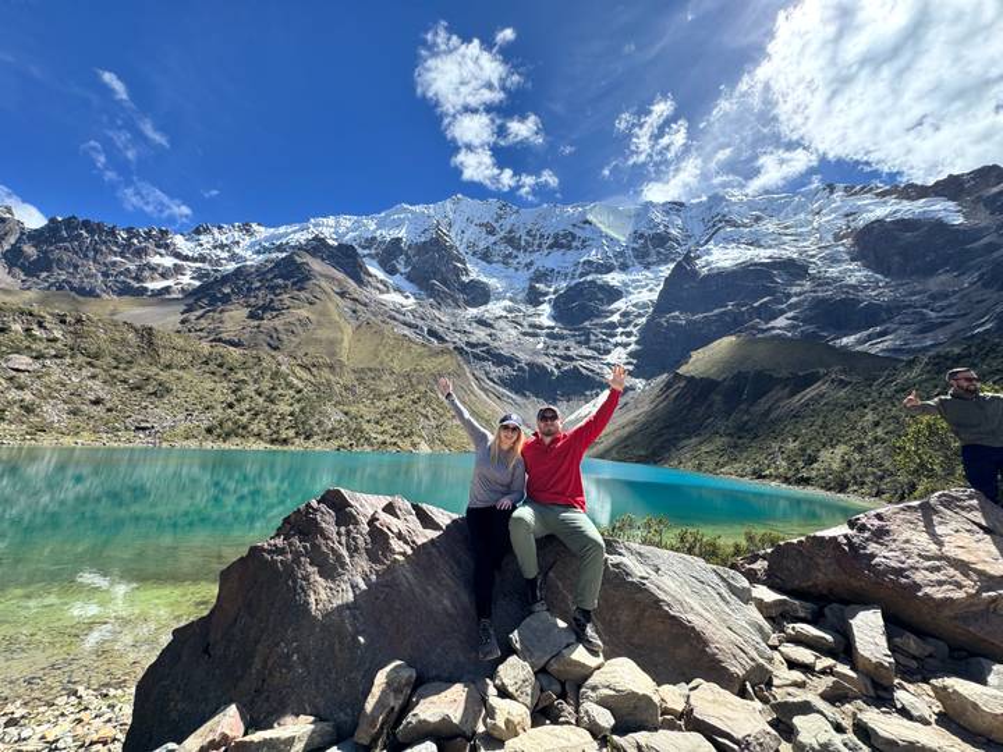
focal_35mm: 14
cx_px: 502
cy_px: 376
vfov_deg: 85.7
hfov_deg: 102.1
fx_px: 406
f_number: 2.2
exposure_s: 1/944
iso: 40
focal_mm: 2.22
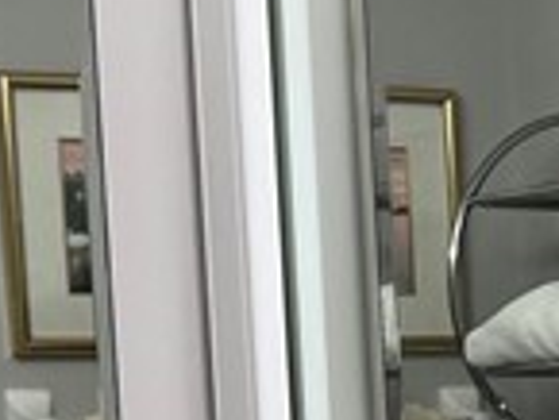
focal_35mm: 183
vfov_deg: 7.6
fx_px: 2958
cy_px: 986
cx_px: 929
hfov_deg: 10.3
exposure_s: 1/120
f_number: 1.5
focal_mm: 5.7
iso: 100
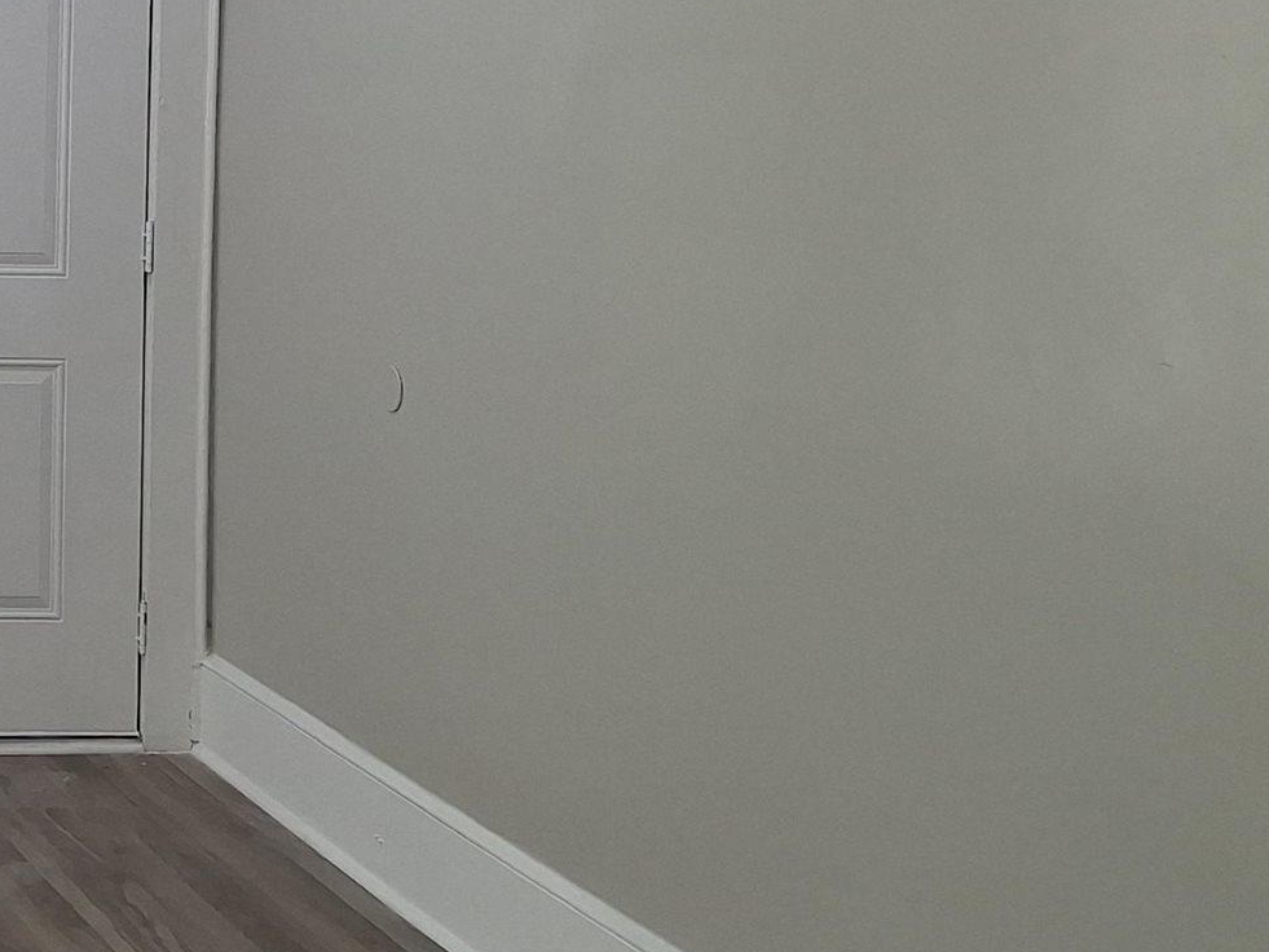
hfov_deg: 22.3
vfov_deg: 20.0
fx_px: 2640
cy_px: 50
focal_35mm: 72
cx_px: -629
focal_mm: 5.54
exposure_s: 1/150
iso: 40
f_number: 1.8
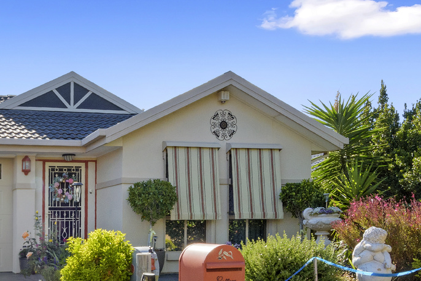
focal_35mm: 42
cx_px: 74
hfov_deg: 43.8
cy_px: 260
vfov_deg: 30.3
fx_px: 491
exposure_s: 1/200
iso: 320
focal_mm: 12
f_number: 14
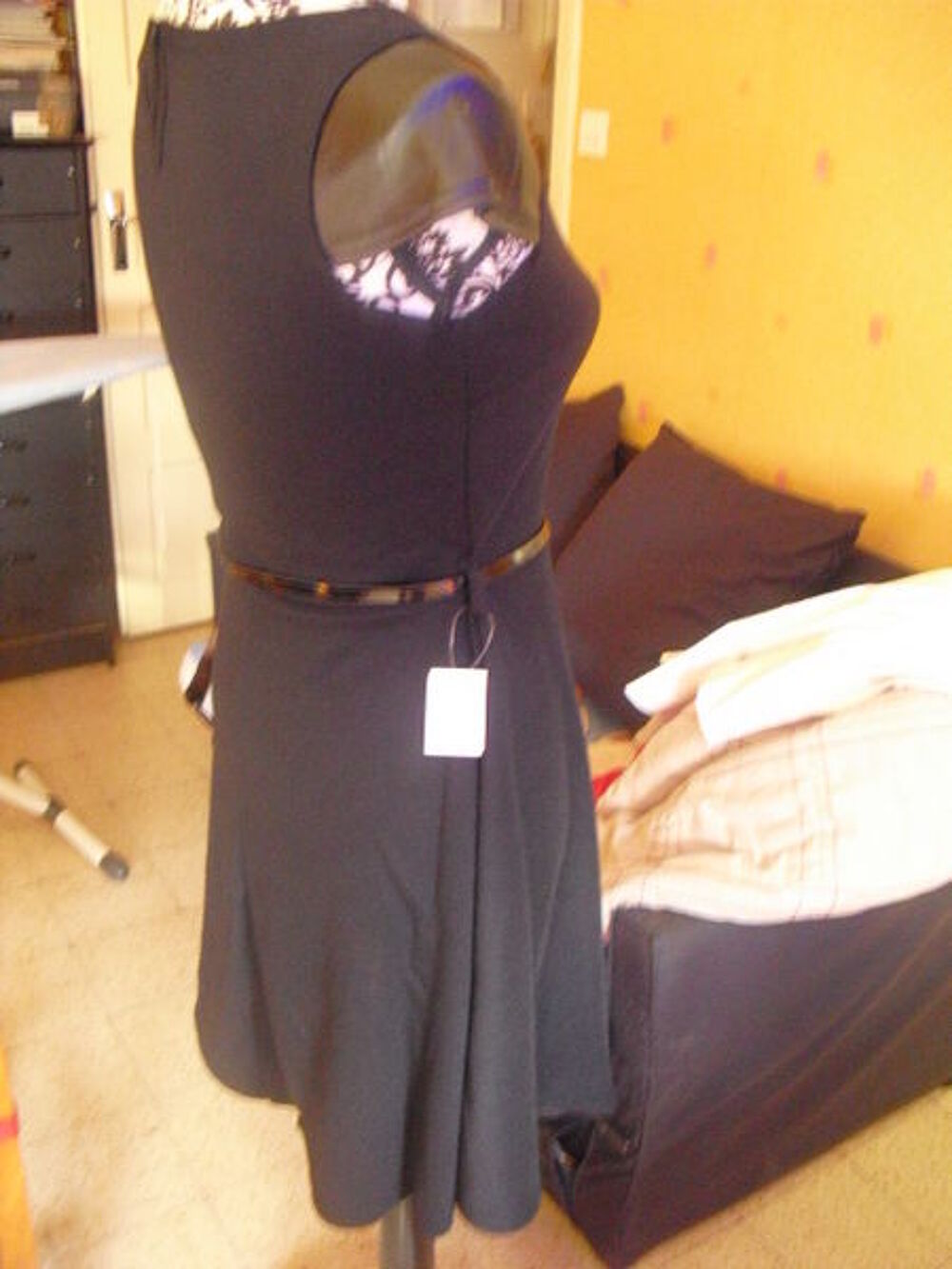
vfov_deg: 51.4
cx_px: 476
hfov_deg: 39.7
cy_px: 634
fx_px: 1320
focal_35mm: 36
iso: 800
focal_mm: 6.3
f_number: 3.1
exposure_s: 1/8
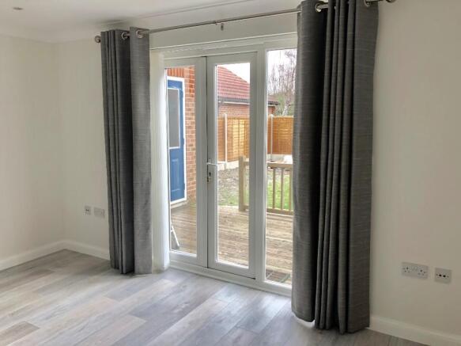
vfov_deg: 48.2
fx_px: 386
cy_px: 173
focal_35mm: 29
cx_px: 230
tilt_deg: -8.3
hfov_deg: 61.7
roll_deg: -0.2
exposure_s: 1/100
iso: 125
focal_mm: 3.99
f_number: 1.8
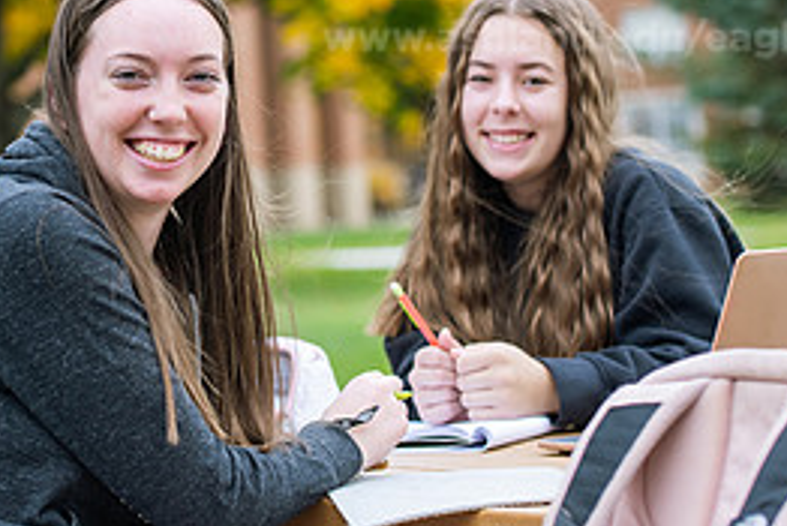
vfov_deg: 8.8
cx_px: 186
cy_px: 101
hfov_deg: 13.2
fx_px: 3390
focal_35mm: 155
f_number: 3.5
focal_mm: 70
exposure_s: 1/320
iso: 160
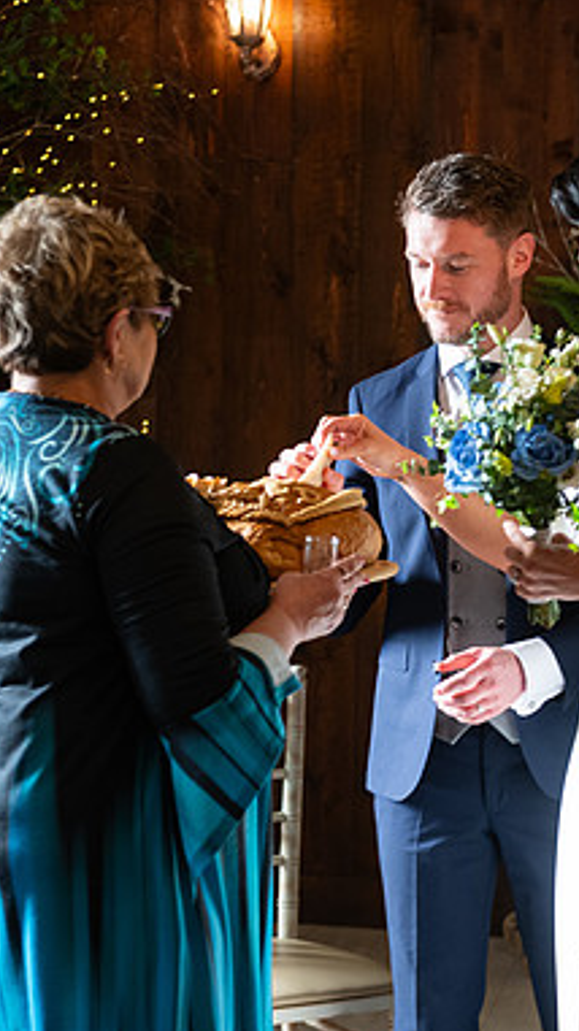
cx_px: 333
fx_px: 2268
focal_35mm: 83
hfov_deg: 14.5
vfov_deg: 25.6
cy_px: 513
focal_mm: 52
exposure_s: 1/160
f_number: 3.5
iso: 800
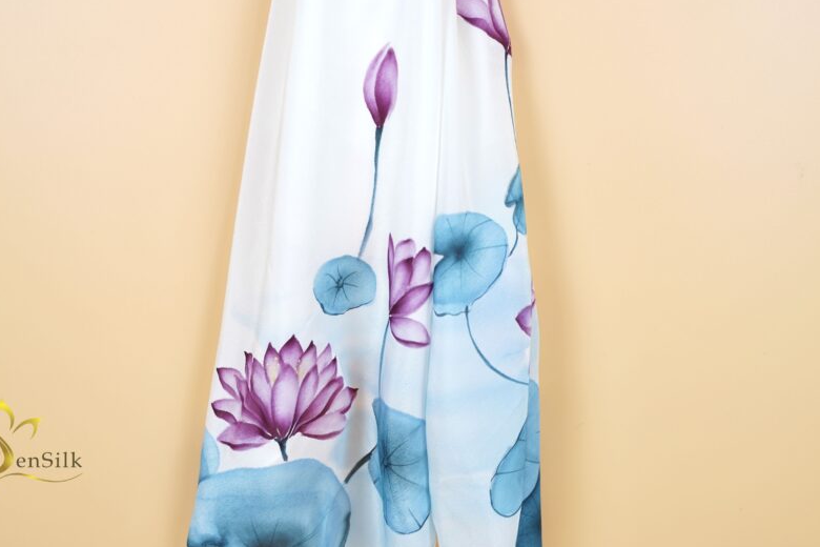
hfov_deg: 46.4
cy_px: 202
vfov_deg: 31.7
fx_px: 957
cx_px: 393
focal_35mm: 42
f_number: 2.8
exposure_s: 1/400
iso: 400
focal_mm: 32
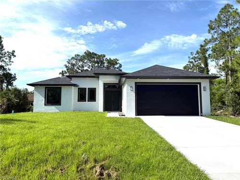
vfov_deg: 56.8
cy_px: 90
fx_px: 166
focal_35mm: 24
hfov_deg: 71.6
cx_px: 120
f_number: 1.78
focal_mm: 6.76
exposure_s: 1/6173
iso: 80
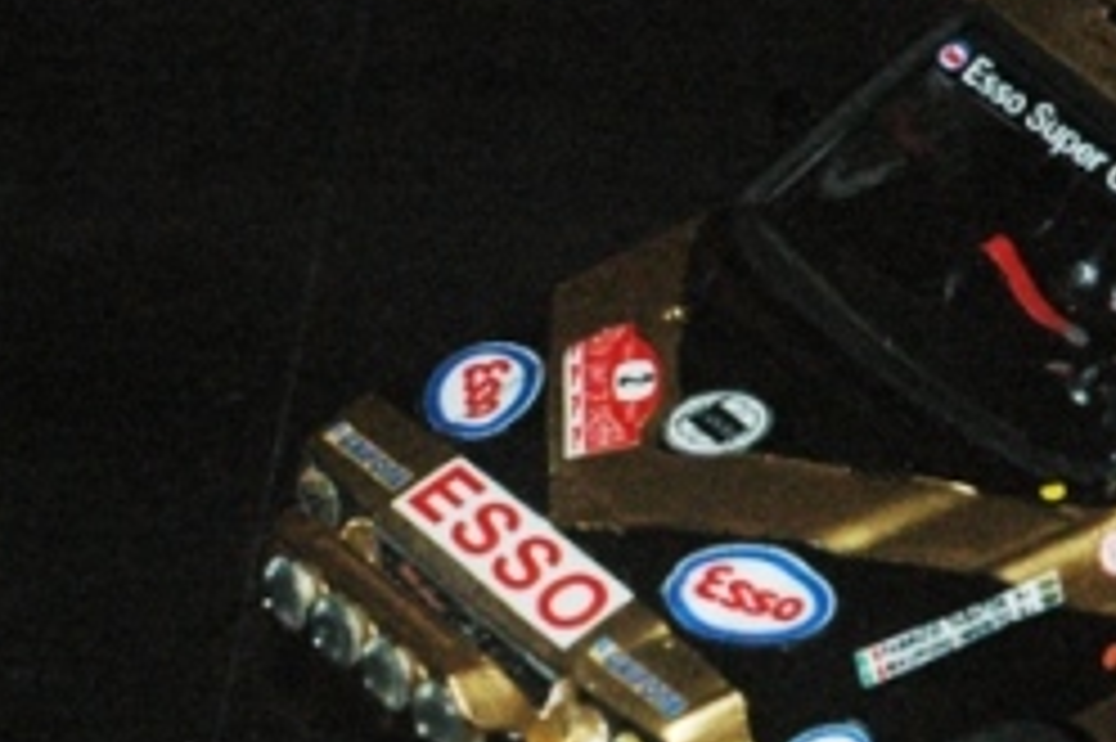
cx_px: 1382
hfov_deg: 6.0
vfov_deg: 4.0
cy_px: 333
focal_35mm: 339
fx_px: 10502
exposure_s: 1/125
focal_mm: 70
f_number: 10
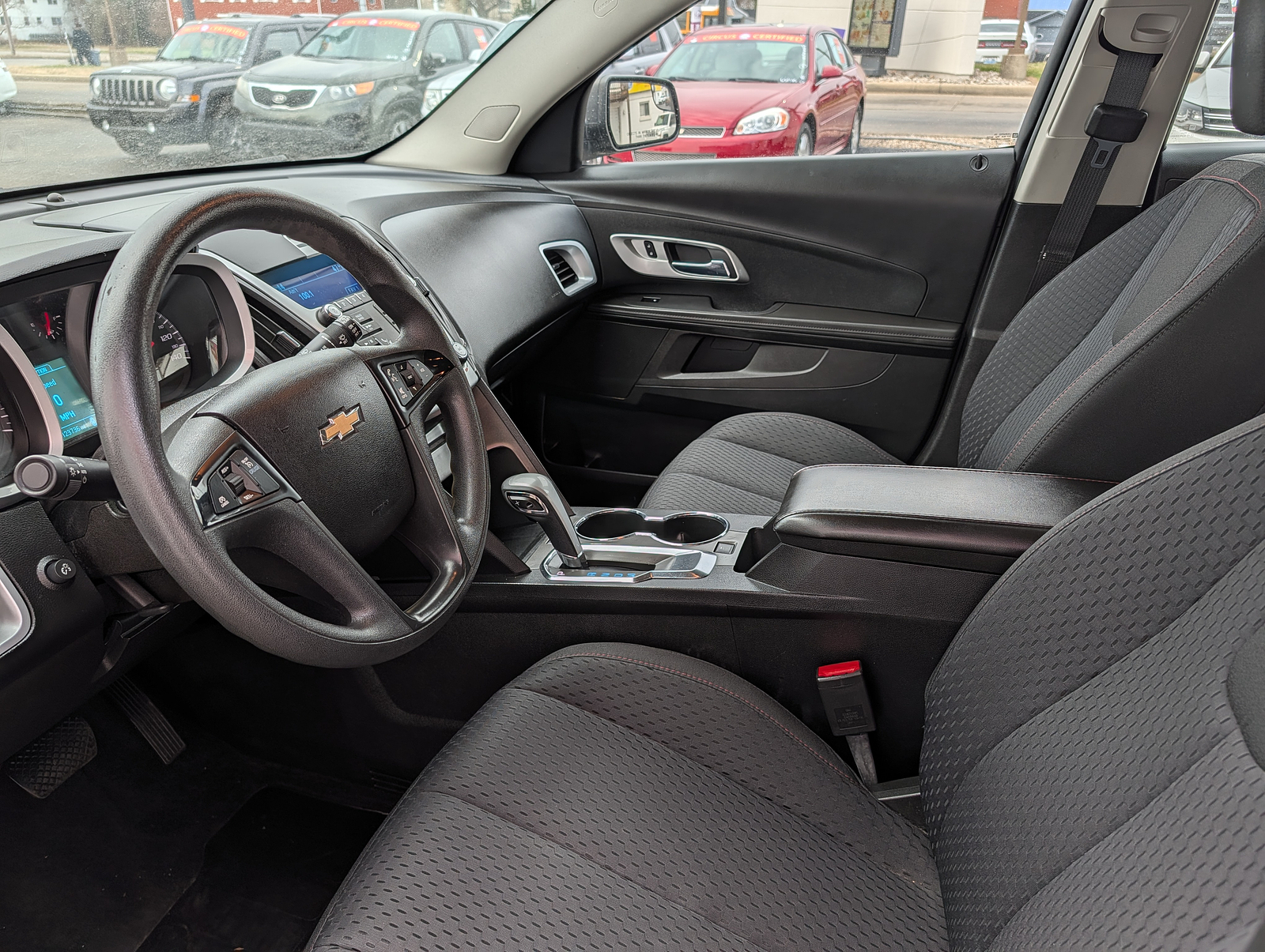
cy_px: 476
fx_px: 878
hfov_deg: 71.5
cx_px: 632
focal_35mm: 24
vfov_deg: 56.9
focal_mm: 6.9
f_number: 1.68
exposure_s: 1/607
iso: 19
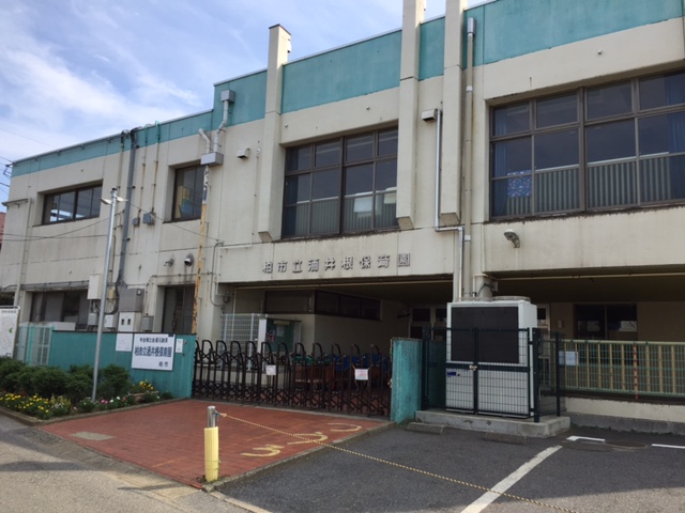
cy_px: 256
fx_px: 574
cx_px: 342
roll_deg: -3.6
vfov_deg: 48.2
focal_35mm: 29
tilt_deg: +8.5
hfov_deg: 61.7
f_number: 2.2
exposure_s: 1/1412
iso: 32
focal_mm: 4.15
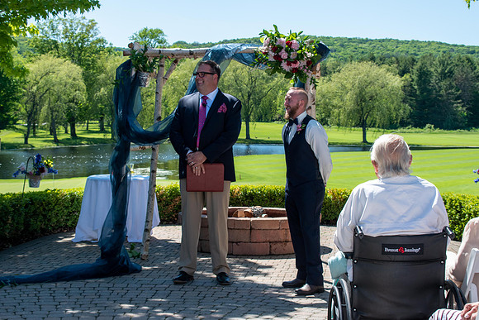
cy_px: 160
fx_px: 798
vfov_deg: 22.6
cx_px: 240
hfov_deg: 33.4
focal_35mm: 60
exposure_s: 1/320
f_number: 9
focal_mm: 40
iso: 200
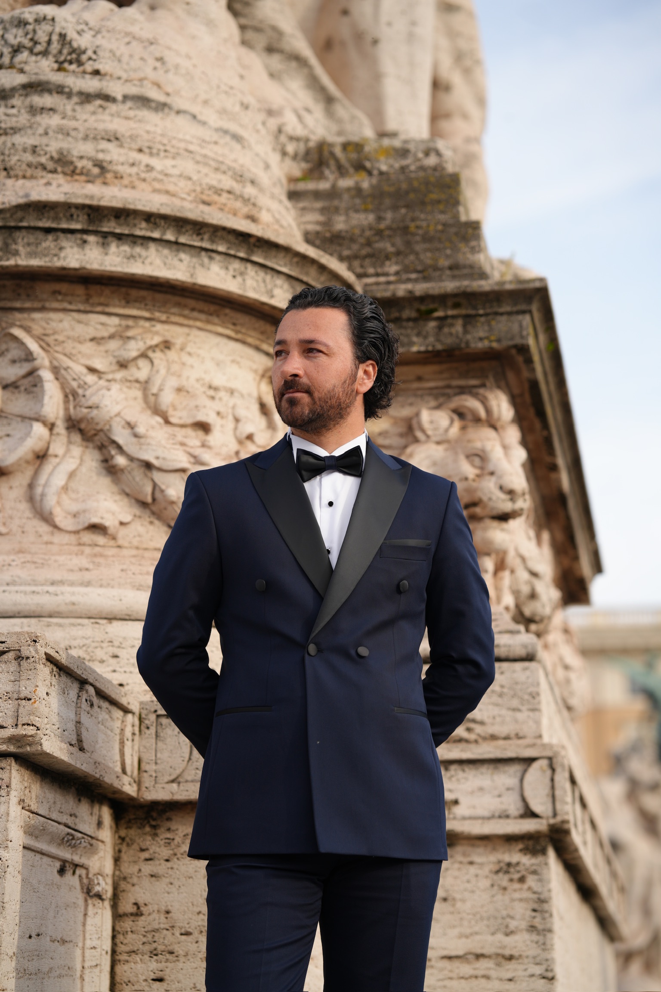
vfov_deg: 23.9
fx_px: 2341
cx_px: 330
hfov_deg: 16.1
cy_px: 496
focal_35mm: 85
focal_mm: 85
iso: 125
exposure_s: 1/1000
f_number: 2.8
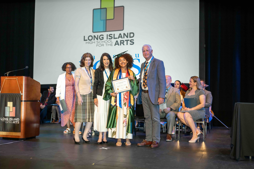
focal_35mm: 41
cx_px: 127
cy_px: 84
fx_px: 289
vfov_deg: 32.6
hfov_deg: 47.4
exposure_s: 1/250
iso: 1600
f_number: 5
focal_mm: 41
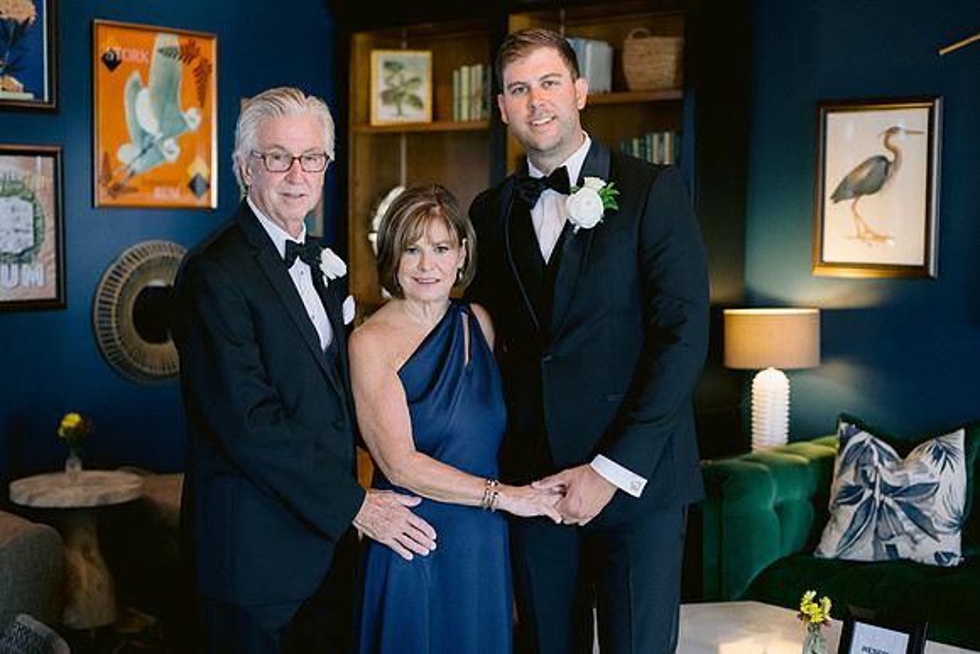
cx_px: 490
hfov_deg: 39.6
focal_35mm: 50
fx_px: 1361
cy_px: 327
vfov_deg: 27.0
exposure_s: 1/200
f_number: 2.5
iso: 3200
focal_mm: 50
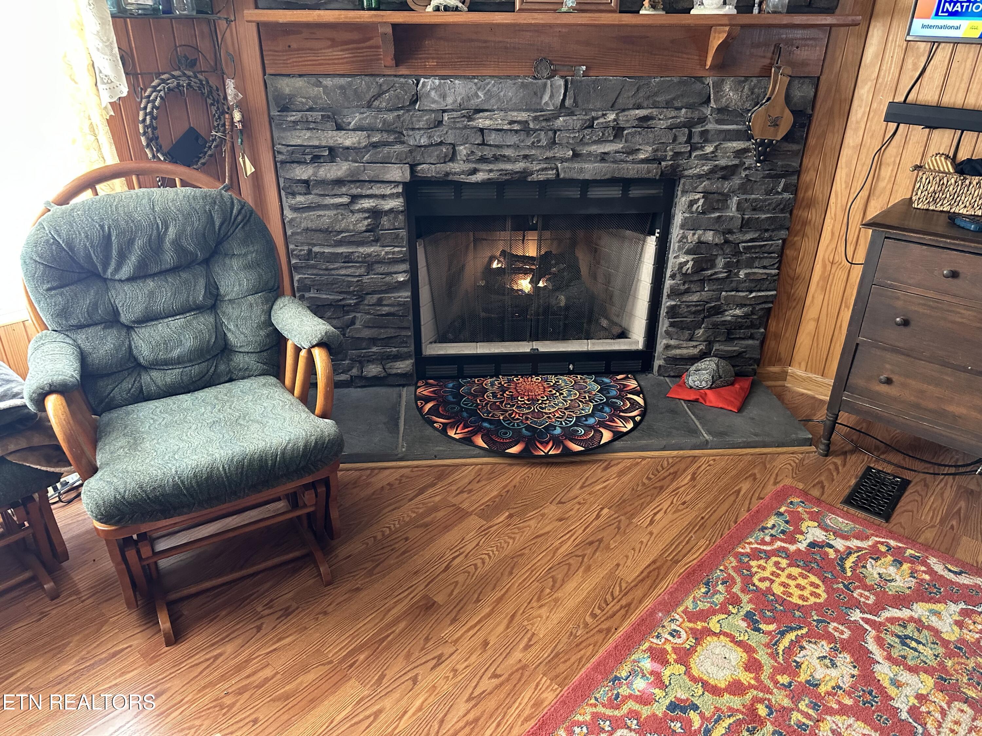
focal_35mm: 24
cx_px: 491
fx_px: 681
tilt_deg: -26.4
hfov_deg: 71.6
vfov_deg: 56.8
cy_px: 368
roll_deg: -0.4
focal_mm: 6.86
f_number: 1.78
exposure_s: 1/60
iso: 400
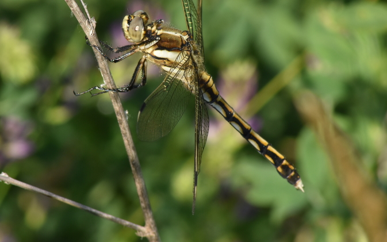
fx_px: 6899
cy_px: 75
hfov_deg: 3.2
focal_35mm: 654
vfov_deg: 2.0
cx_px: 138
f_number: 20
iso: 400
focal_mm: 300
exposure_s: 1/200
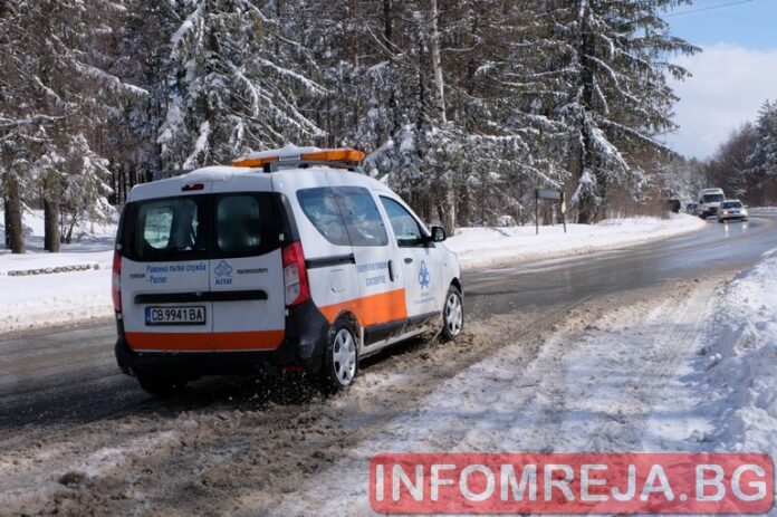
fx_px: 949
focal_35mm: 44
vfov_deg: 30.5
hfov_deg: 44.5
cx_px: 388
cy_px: 258
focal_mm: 29.5
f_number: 13
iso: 400
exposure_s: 1/420
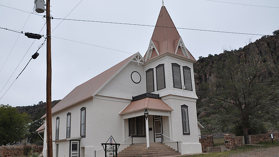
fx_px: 237
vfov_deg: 36.7
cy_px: 83
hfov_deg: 61.0
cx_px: 137
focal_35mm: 32
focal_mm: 20
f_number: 11
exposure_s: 1/125
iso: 200
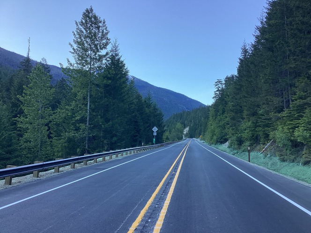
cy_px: 116
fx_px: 279
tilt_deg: +7.2
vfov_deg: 45.4
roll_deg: -0.9
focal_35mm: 31
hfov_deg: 58.4
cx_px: 156
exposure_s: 1/121
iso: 25
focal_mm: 3.3
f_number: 2.4
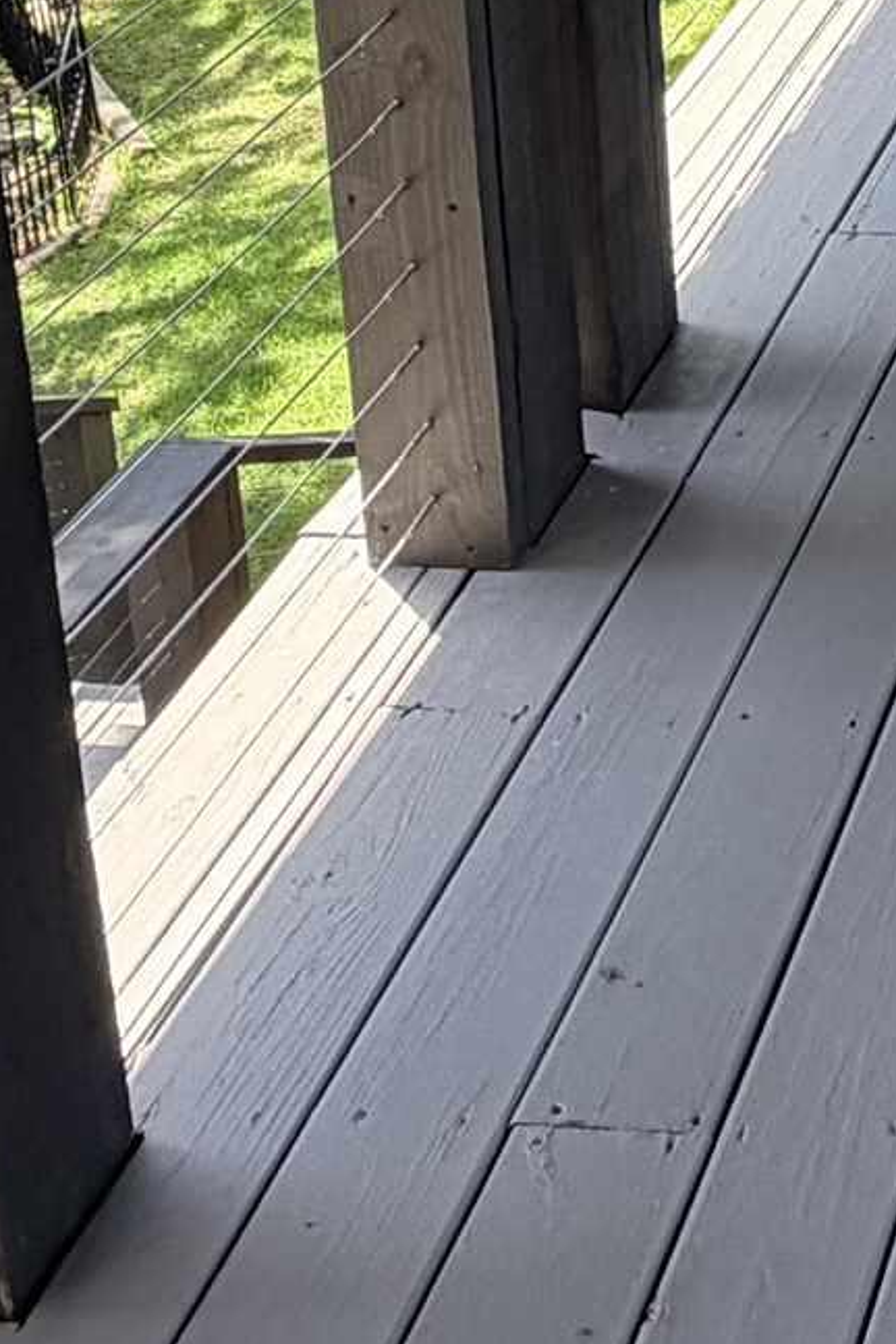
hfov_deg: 17.0
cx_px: 1506
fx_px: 2576
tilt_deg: -13.0
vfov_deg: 24.7
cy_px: -489
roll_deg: -0.7
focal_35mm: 69
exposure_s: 1/170
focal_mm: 2.22
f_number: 2.2
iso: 50
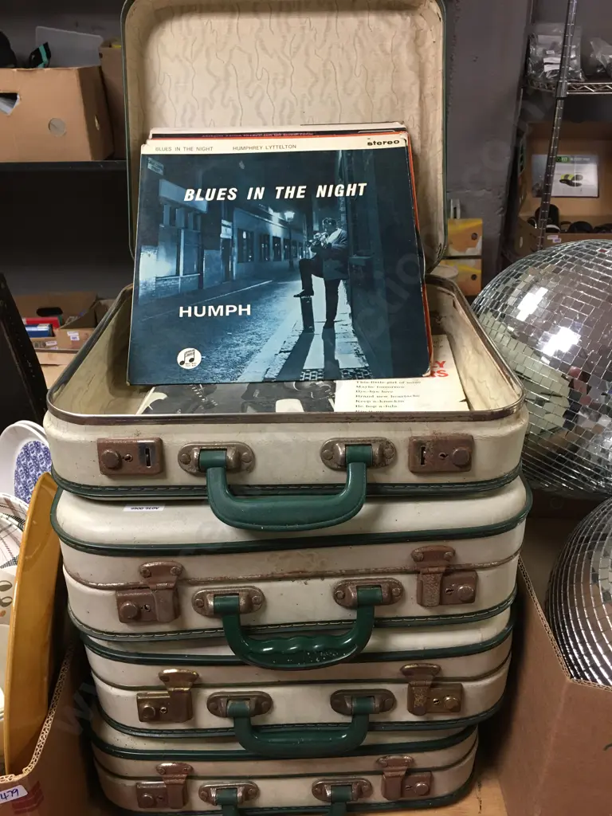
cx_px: 306
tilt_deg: -27.0
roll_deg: -0.1
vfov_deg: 61.7
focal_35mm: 29
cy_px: 408
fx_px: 684
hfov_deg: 48.2
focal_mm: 4.15
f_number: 2.2
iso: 64
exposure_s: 1/17
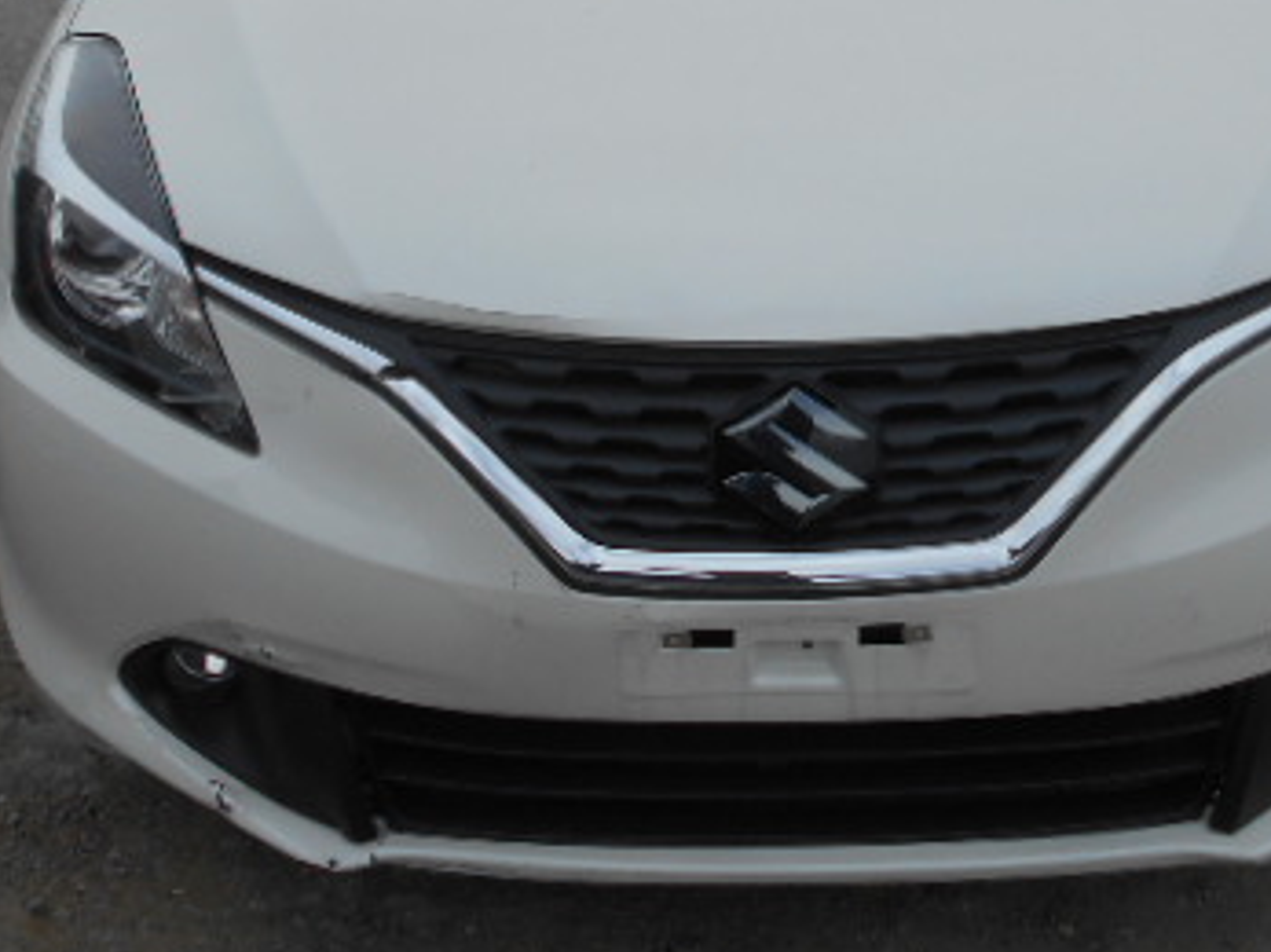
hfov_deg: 39.6
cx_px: 729
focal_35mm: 48
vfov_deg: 29.6
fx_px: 1762
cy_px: 209
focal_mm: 4.6
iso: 80
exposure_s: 1/1600
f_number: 3.2
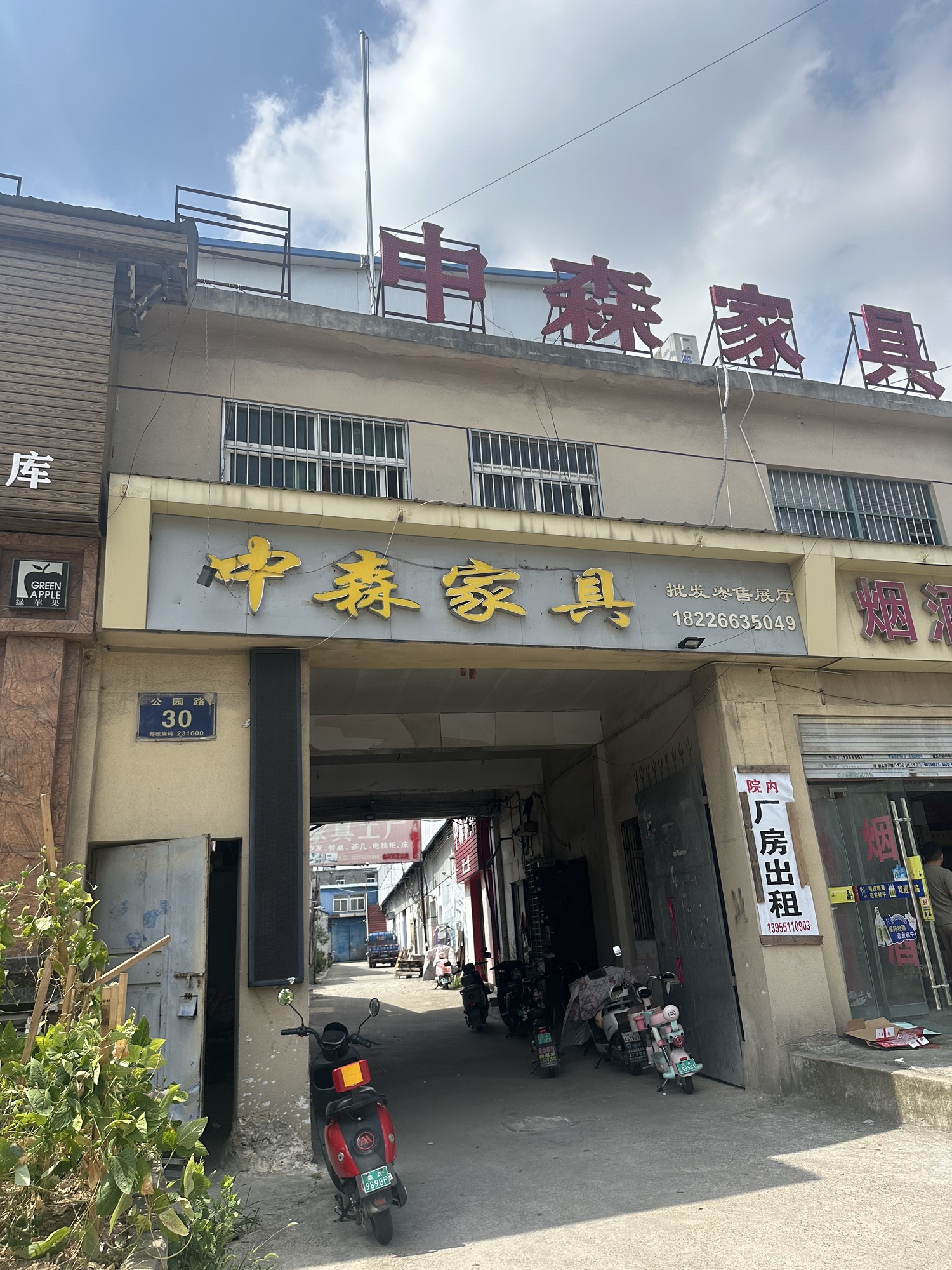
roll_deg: +3.8
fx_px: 880
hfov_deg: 56.8
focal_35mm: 24
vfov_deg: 71.6
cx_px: 476
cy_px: 635
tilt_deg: +18.6
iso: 80
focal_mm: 6.86
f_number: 1.78
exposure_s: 1/4762
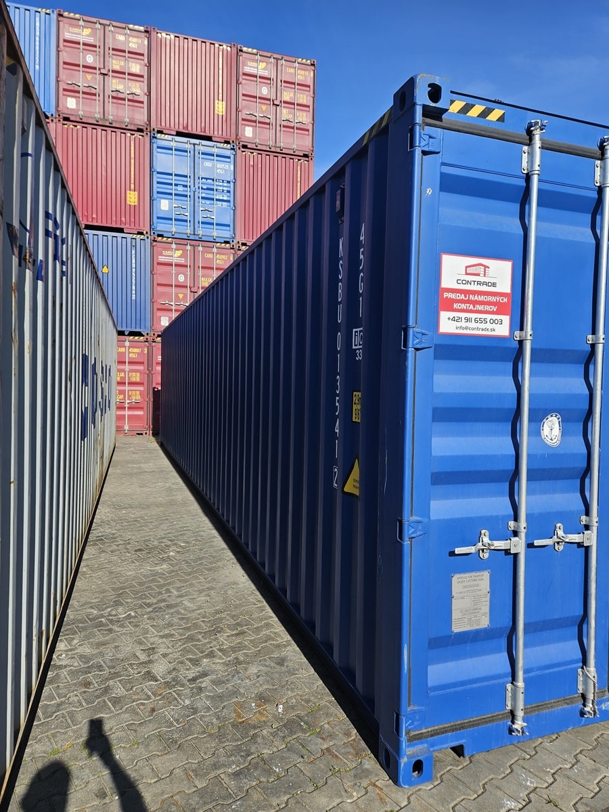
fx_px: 540
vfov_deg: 73.9
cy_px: 406
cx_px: 304
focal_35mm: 23
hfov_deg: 58.9
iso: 25
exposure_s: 1/1218
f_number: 1.8
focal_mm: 5.4
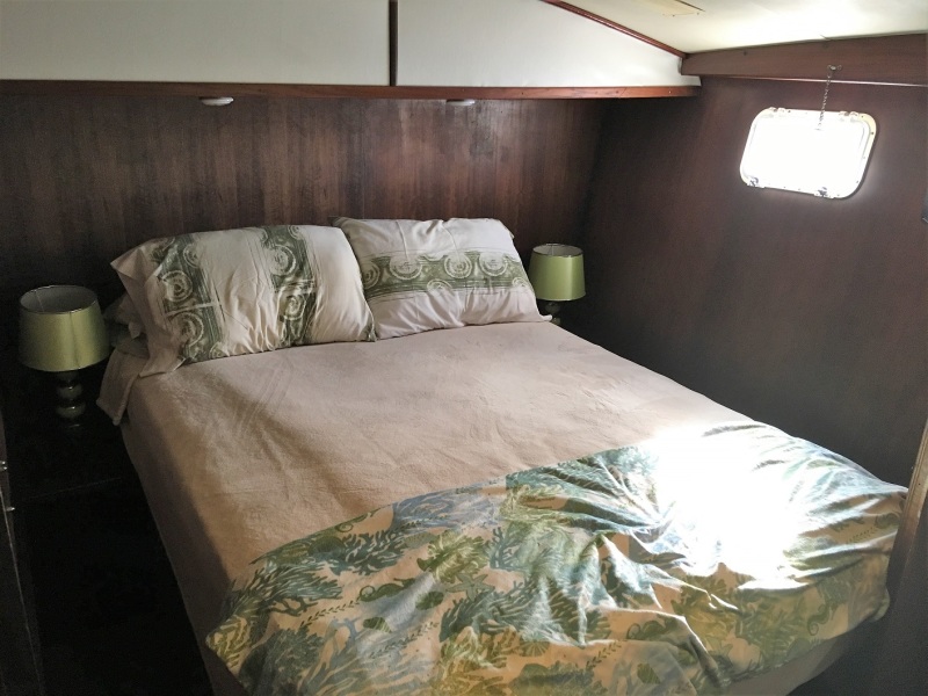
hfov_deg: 61.7
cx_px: 464
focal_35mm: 29
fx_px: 777
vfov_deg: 48.2
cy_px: 348
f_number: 2.2
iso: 125
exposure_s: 1/30
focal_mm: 4.15
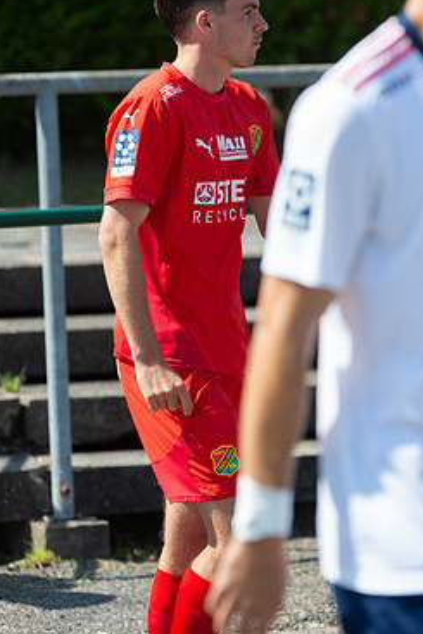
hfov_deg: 7.0
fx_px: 3451
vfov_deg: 10.5
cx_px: 222
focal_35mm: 196
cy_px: 256
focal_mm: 160
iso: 250
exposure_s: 1/1600
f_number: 4
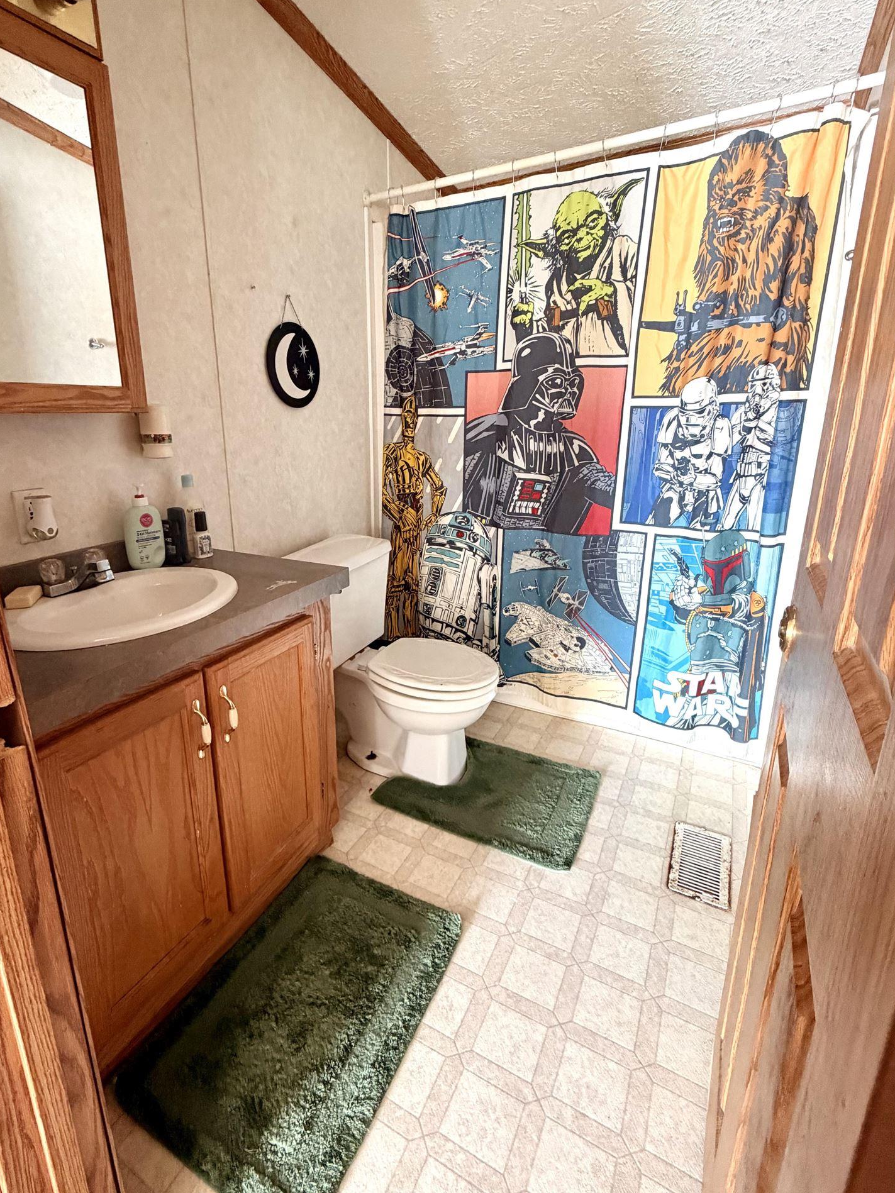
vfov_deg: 91.0
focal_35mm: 17
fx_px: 586
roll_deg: +0.6
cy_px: 579
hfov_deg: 74.1
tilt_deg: -16.4
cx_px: 370
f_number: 2.2
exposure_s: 1/73
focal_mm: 2.22
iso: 320
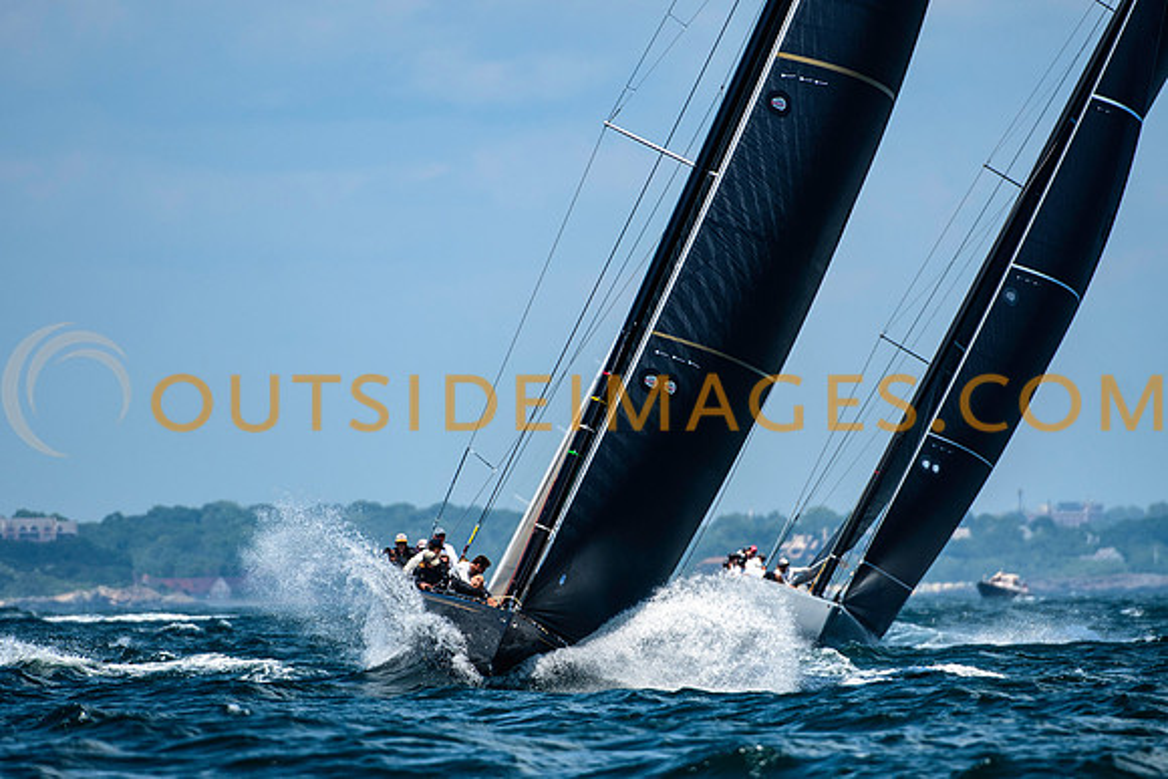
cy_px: 390
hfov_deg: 3.4
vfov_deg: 2.2
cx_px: 584
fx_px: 19934
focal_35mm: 614
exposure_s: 1/2000
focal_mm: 400
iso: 400
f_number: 5.6
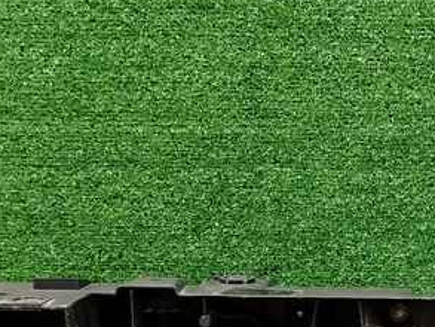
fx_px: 1483
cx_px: 506
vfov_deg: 12.3
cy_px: 379
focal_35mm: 118
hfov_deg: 16.1
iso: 497
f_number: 1.75
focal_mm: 5.25
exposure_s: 1/50
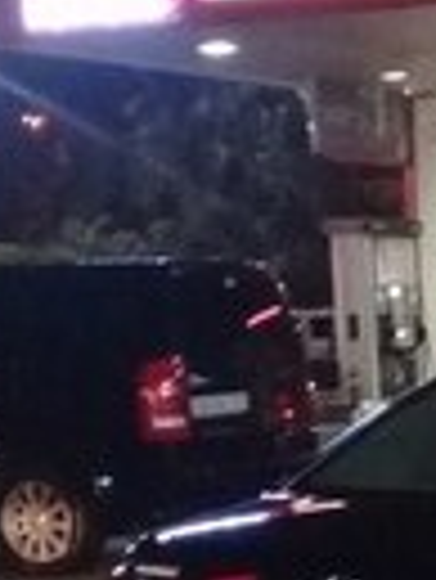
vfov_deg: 15.7
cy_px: 769
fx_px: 1995
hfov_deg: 11.8
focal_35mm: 119
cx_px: 697
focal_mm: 3.3
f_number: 2.2
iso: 500
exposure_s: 1/17
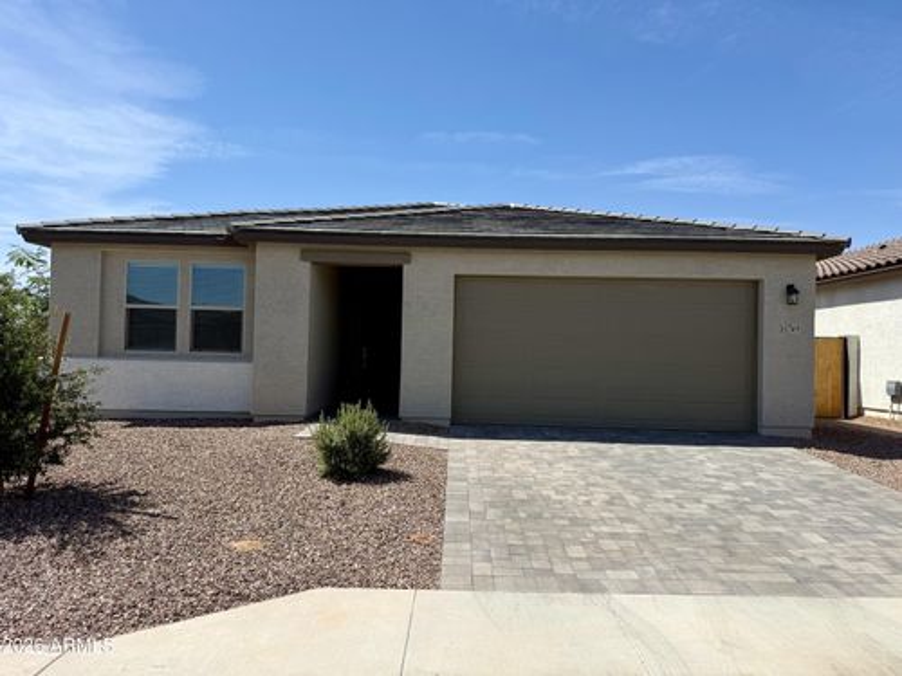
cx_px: 451
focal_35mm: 24
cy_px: 338
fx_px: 625
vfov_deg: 56.8
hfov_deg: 71.6
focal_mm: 6.76
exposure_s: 1/5714
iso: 80
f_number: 1.78
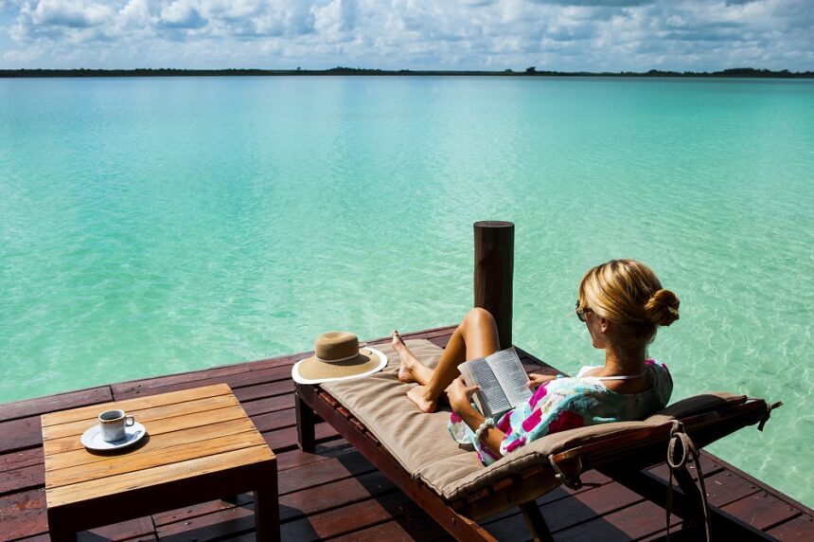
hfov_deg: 55.8
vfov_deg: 38.8
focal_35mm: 34
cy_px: 271
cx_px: 407
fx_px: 768
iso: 200
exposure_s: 1/1000
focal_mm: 34
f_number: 8
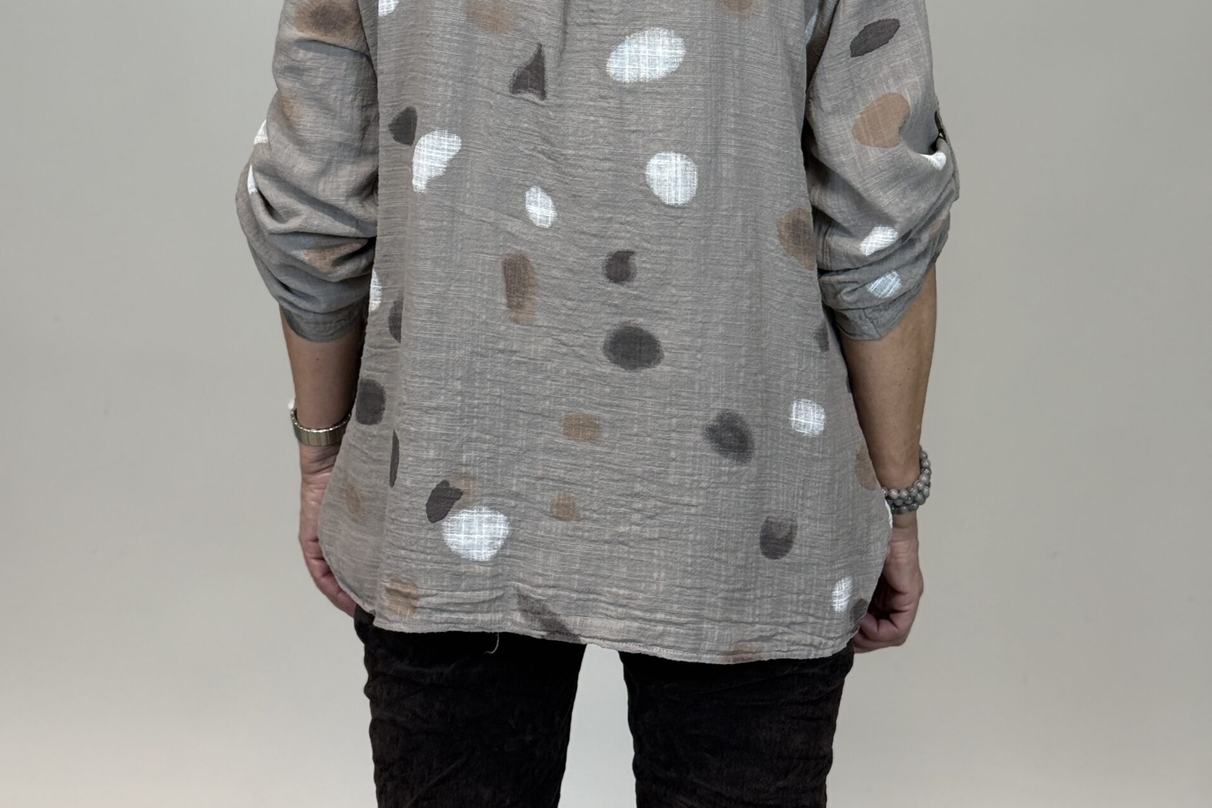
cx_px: 603
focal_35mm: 67
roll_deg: -0.6
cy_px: 41
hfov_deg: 30.1
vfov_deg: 19.8
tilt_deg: -8.8
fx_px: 2255
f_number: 1.78
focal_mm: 6.76
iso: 100
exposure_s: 1/98
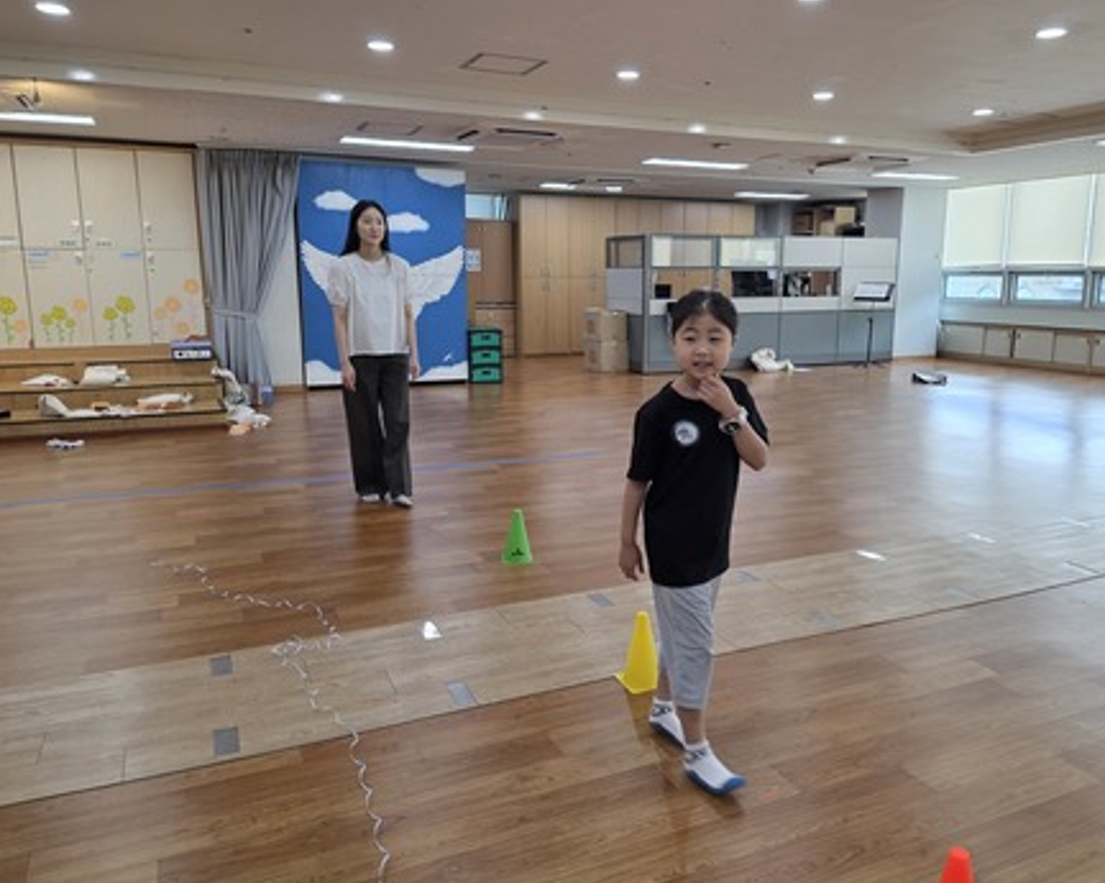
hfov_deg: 66.0
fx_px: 850
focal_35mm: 26
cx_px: 596
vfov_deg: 54.9
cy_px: 431
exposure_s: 1/120
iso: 100
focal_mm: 6.3
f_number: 1.7
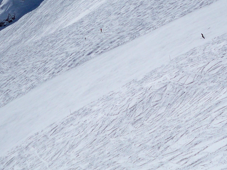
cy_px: -27
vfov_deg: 14.0
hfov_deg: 19.0
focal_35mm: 103
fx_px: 675
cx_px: 83
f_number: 4.7
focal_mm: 6.3
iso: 64
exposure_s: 1/1600
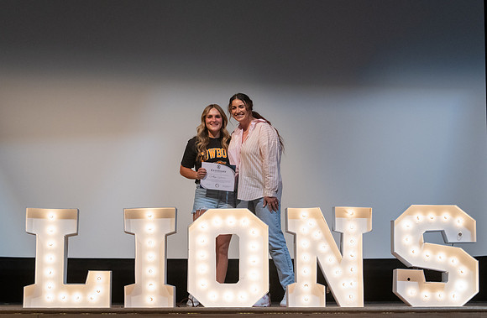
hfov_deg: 25.1
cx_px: 248
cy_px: 144
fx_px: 1095
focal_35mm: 81
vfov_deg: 16.5
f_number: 4
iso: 5000
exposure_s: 1/320
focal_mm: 70
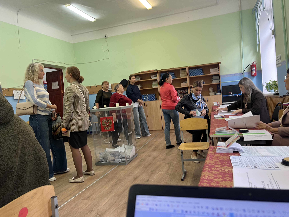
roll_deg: +5.2
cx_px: 144
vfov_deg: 53.1
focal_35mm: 26
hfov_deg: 67.3
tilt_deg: -2.7
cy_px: 108
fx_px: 217
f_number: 1.5
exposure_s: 1/50
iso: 64
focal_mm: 5.7
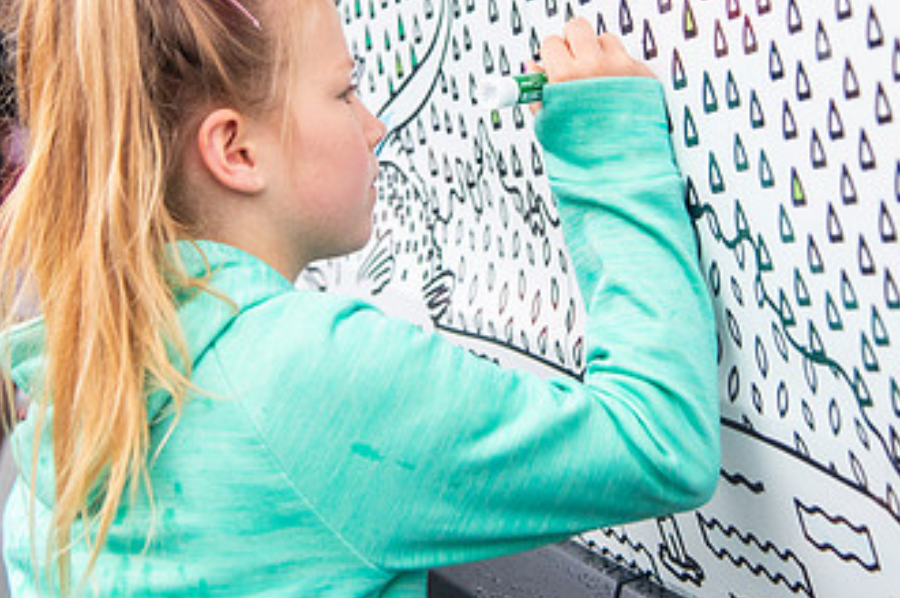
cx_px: 384
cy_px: 81
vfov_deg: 13.8
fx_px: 2446
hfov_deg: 20.8
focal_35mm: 98
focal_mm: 52
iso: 2500
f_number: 4
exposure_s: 1/320
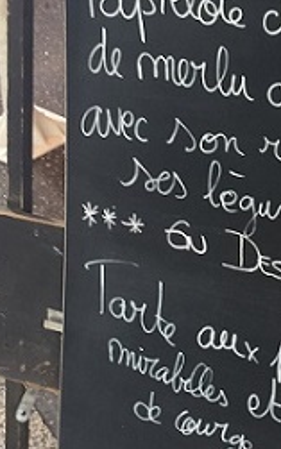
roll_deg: +3.9
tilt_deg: -28.5
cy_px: 107
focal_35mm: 96
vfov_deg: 21.4
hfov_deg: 13.5
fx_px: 1176
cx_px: 242
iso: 32
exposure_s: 1/50
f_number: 2.4
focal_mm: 3.3
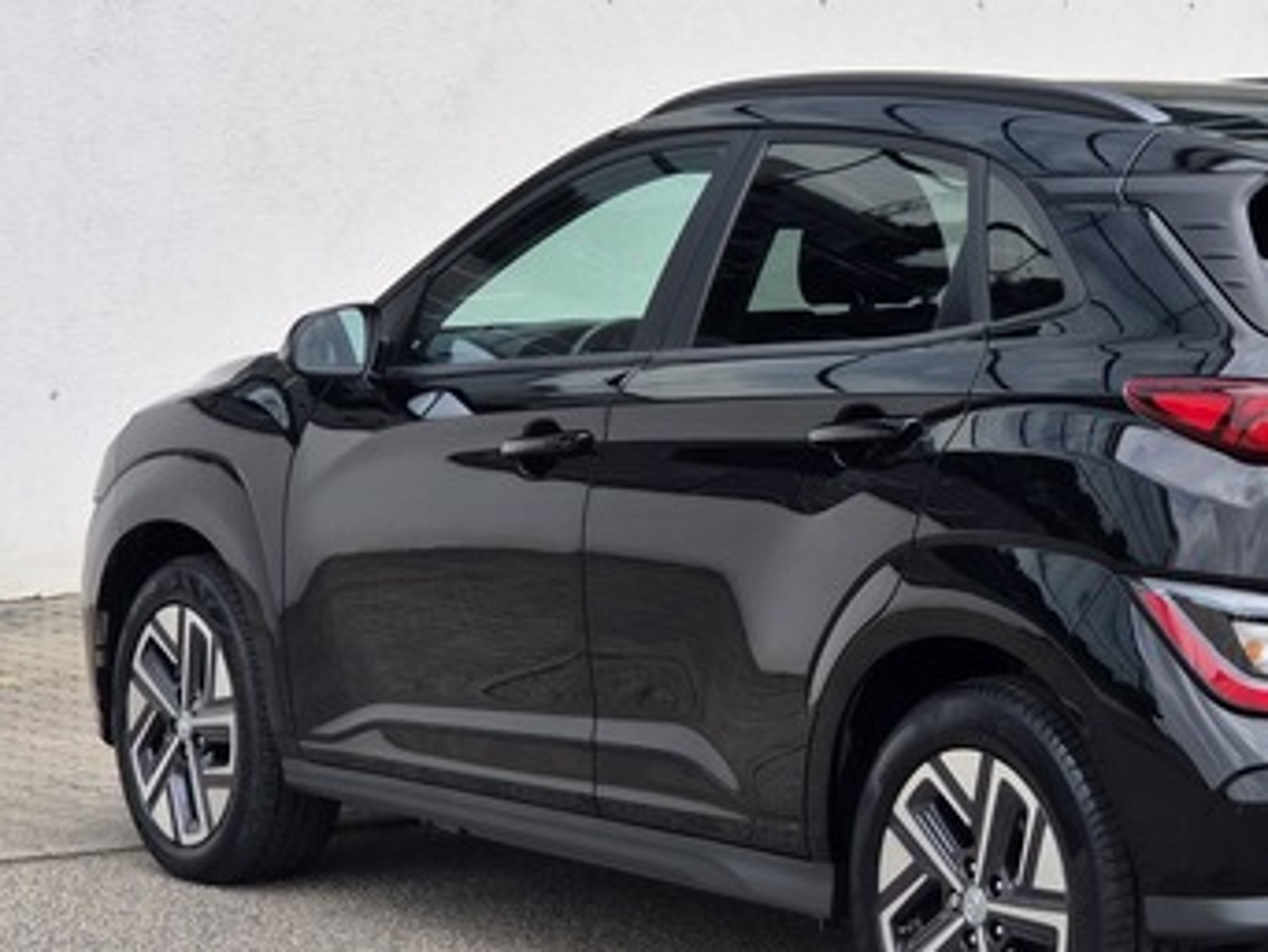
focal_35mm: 128
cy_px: 482
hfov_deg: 15.3
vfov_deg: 11.6
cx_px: 1077
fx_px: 4692
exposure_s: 1/372
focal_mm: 7
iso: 25
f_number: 2.4
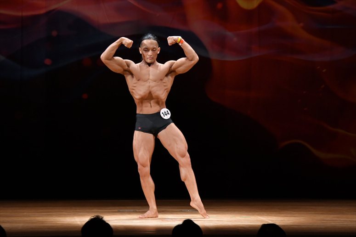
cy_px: 118
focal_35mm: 225
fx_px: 2224
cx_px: 178
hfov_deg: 9.2
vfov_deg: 6.1
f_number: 5.6
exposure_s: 1/400
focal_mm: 150
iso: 3200
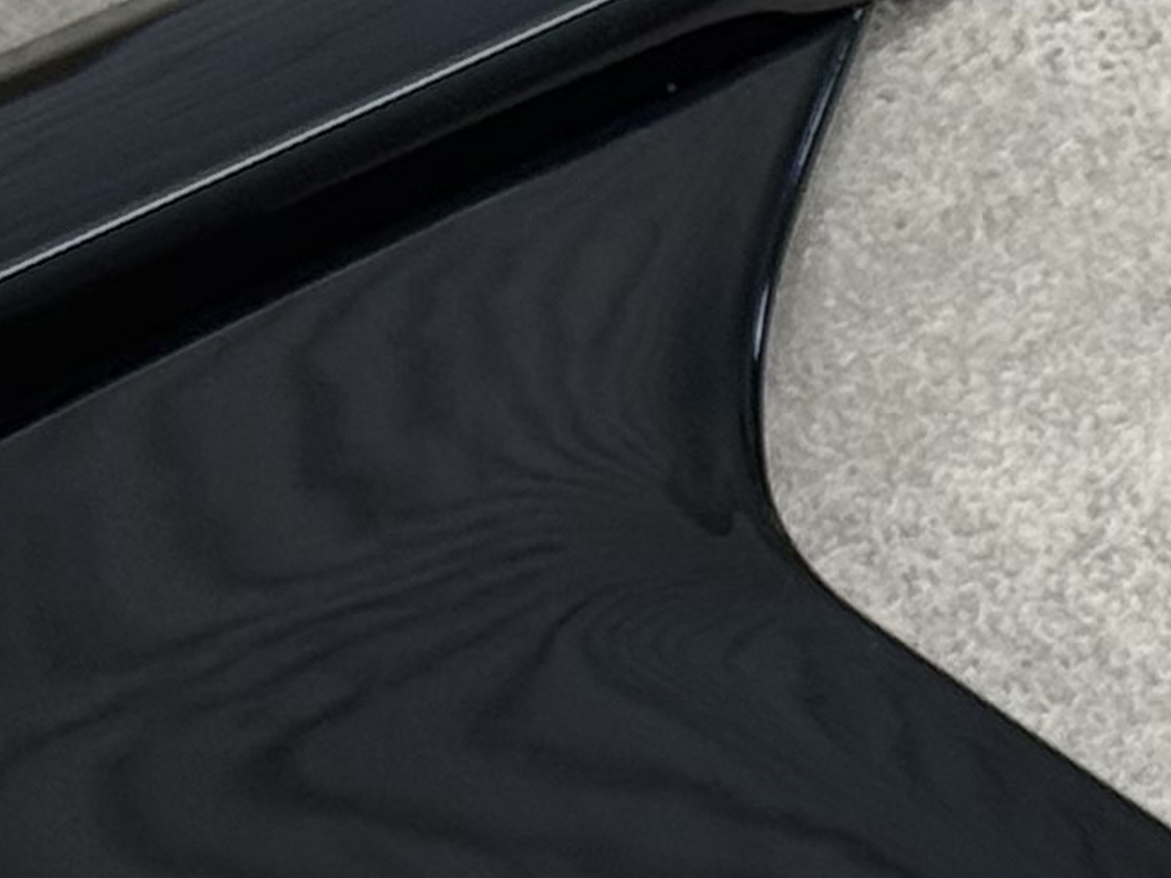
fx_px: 10047
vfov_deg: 4.9
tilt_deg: -64.0
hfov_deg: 6.7
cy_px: 1749
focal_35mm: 297
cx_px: 925
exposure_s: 1/100
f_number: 1.78
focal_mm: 6.76
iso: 50
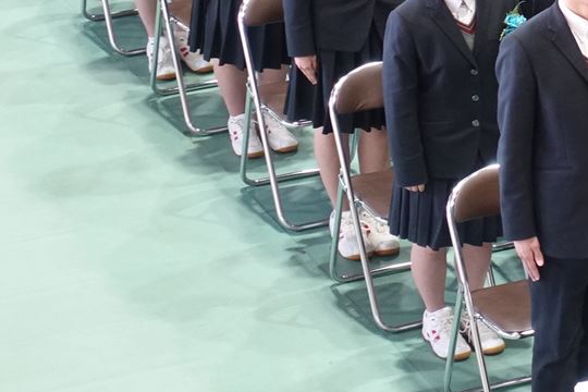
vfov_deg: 6.8
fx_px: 3250
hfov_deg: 10.2
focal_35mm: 199
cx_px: 627
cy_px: -123
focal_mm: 25.7
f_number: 2.8
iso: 800
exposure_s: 1/50
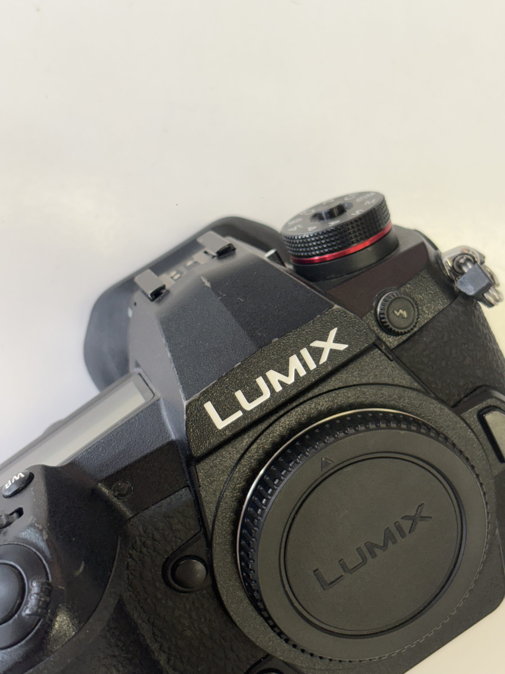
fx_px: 1011
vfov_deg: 36.8
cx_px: 252
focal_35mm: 52
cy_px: 337
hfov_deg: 28.0
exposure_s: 1/50
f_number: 1.6
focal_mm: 5.96
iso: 25
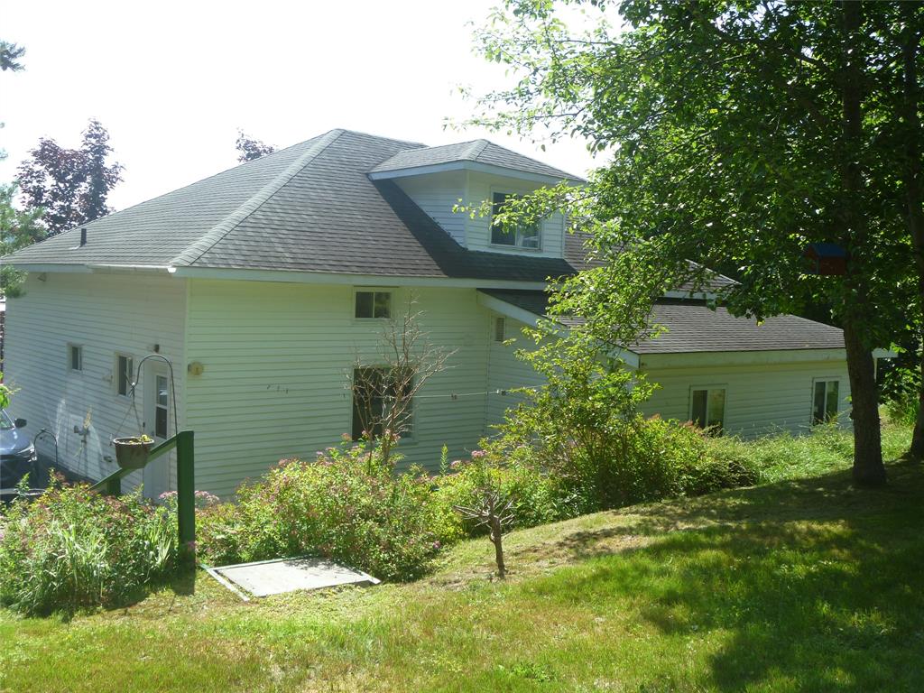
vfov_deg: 40.7
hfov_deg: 52.6
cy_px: 346
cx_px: 462
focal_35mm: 35
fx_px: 934
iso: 80
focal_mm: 6.3
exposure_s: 1/160
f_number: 4.5
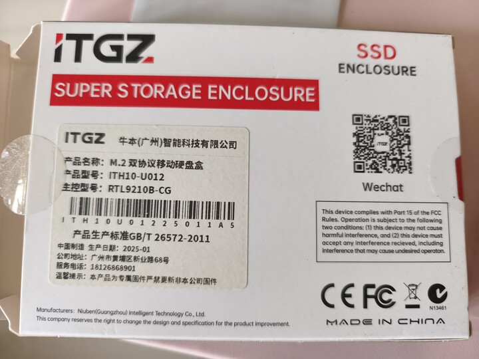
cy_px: 180
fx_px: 318
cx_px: 240
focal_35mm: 23
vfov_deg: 58.9
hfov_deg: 73.9
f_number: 1.62
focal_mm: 6.45
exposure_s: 1/300
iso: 1600
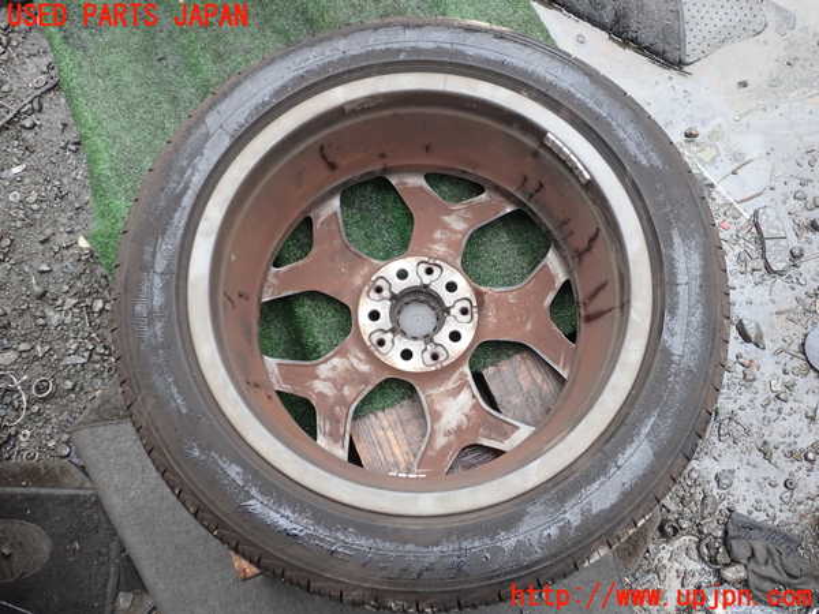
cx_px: 410
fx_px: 710
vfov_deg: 46.8
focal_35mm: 30
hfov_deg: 60.0
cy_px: 307
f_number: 2.3
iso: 125
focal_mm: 5.4
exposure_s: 1/60
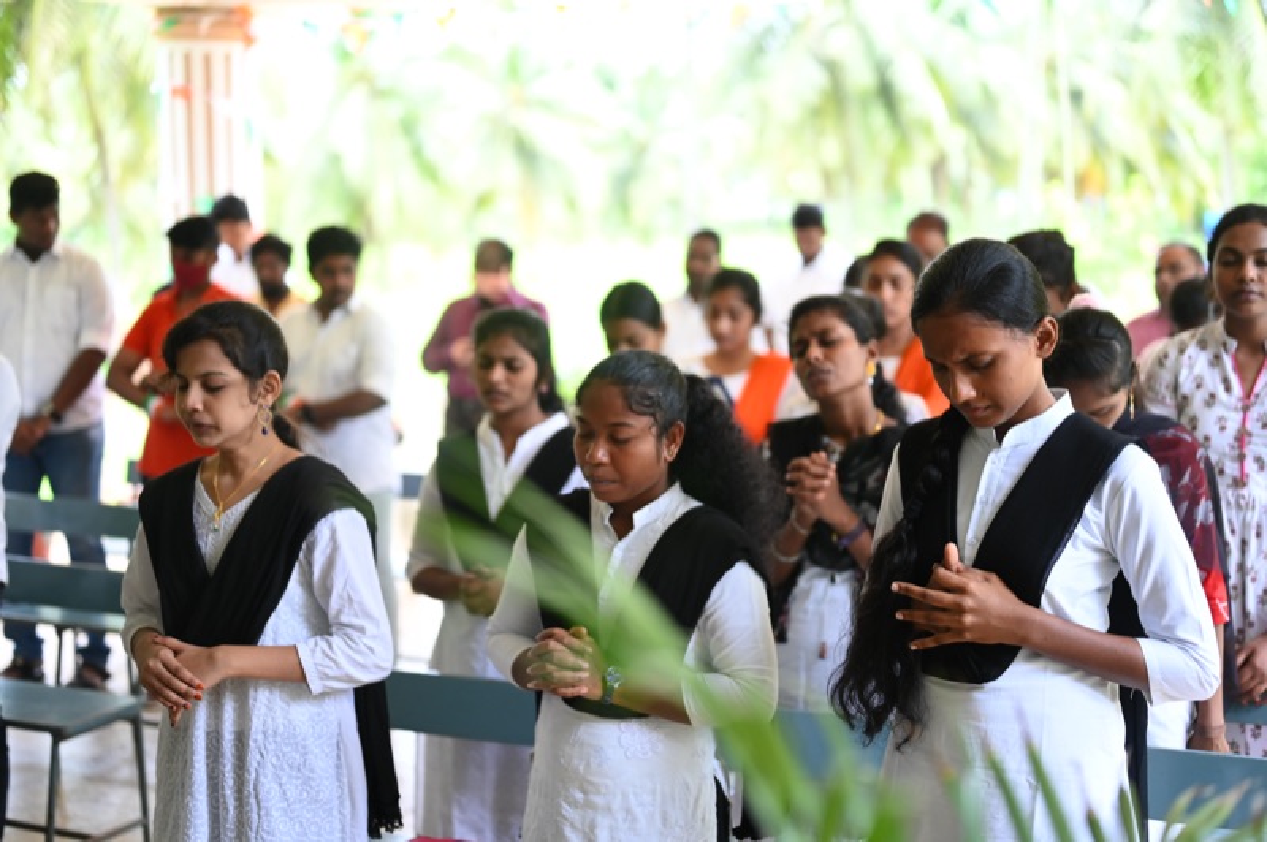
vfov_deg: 26.9
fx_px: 1758
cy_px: 421
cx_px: 634
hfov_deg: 39.6
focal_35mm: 50
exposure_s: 1/640
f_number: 1.8
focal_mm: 50
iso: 500
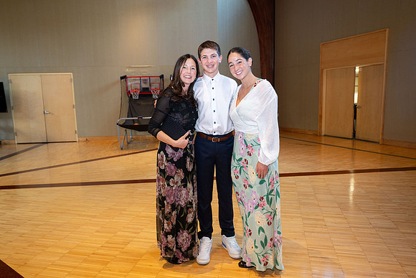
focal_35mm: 27
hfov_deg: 67.4
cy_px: 139
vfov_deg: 48.0
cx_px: 208
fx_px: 312
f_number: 4
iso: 1000
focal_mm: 27
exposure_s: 1/160
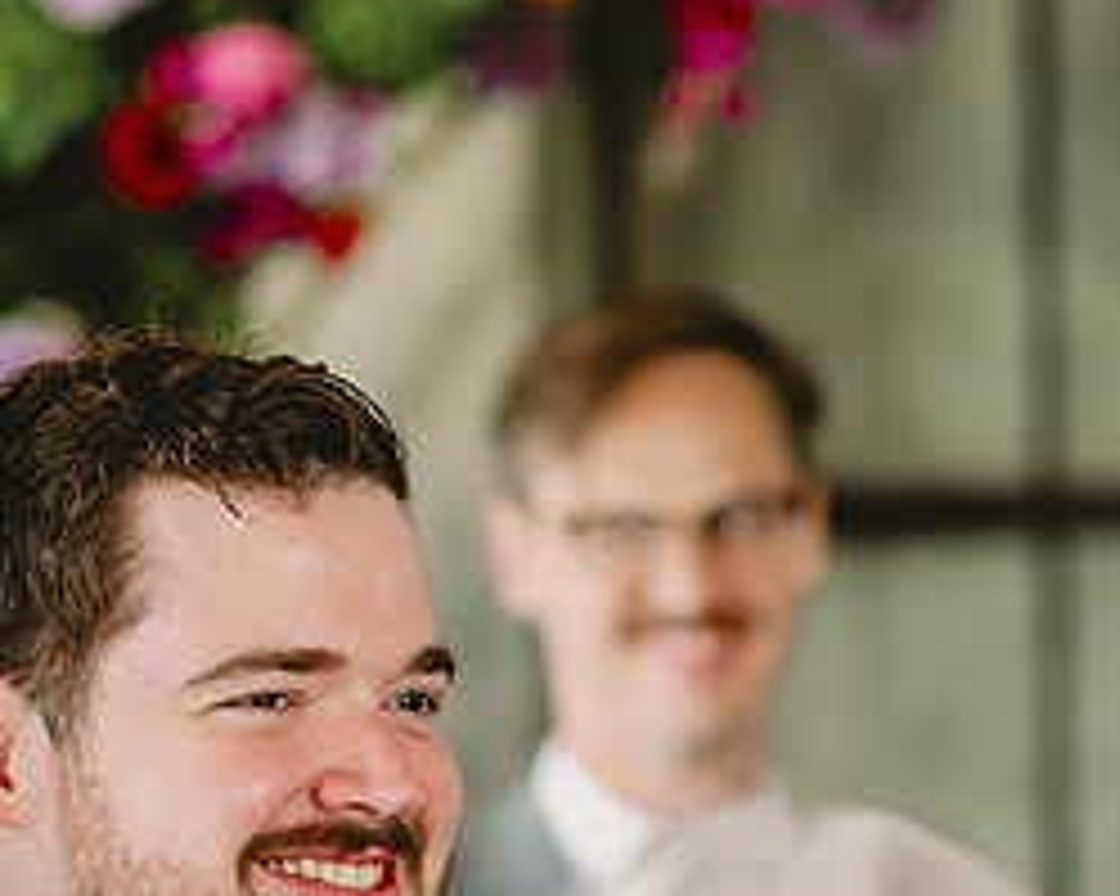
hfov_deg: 10.4
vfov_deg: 8.3
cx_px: 729
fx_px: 6163
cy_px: 864
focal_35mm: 186
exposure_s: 1/160
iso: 400
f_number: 2.2
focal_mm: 85
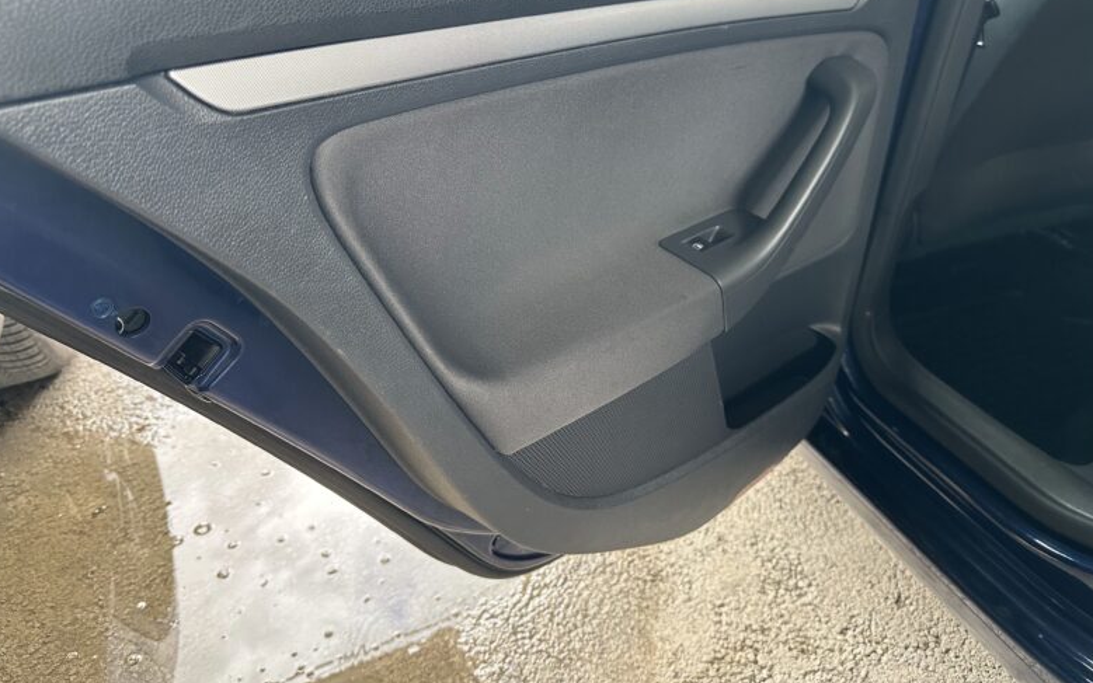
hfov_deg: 70.4
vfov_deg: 47.3
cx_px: 542
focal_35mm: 26
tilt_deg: -29.5
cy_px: 274
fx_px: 775
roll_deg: +3.5
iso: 320
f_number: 1.78
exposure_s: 1/60
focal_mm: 6.86
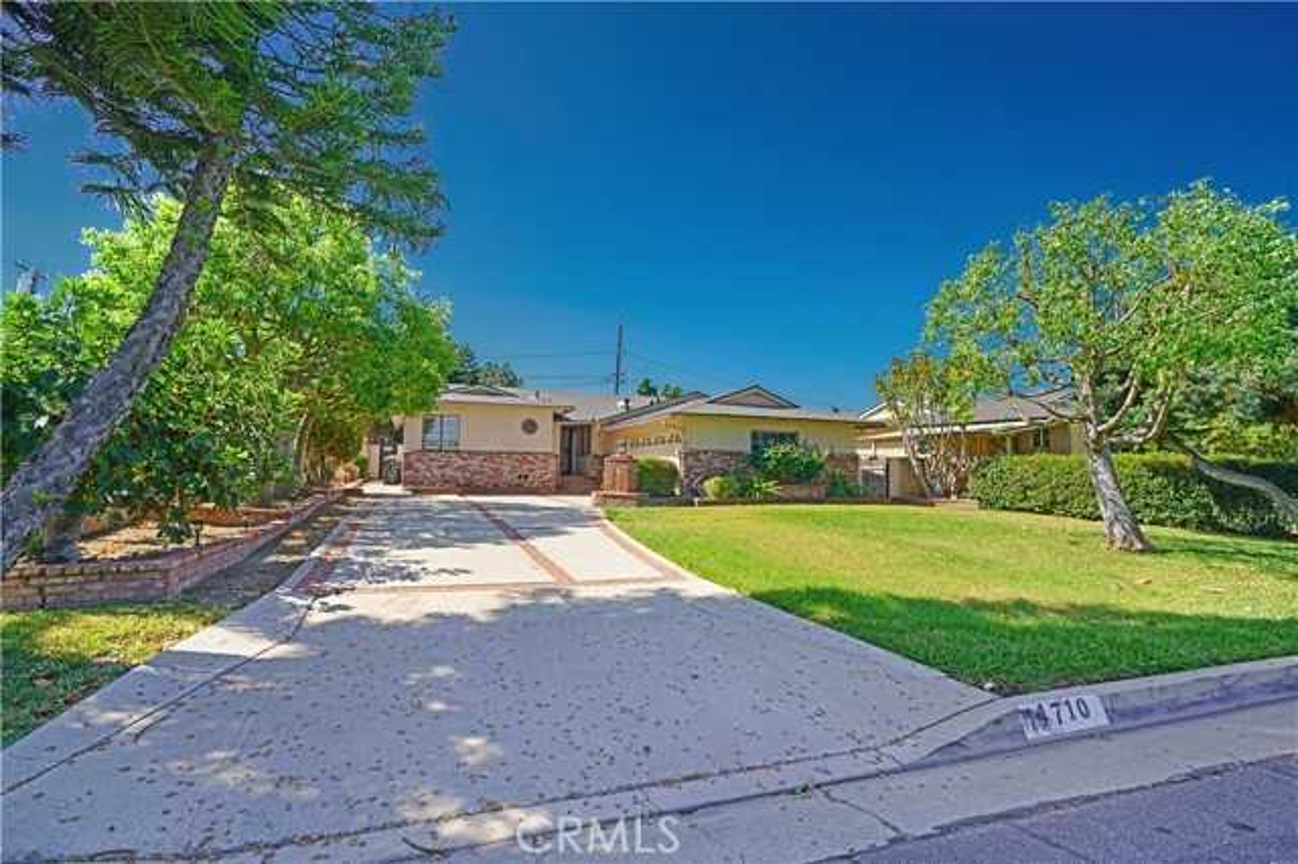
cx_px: 649
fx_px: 577
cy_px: 432
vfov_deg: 73.7
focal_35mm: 16
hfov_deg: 96.8
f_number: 5
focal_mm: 16
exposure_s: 1/400
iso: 100
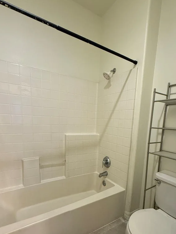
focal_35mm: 19
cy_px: 142
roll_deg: -3.4
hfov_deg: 68.4
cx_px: 99
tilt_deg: -8.8
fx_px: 129
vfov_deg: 83.5
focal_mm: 2.22
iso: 320
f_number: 2.2
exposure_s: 1/60
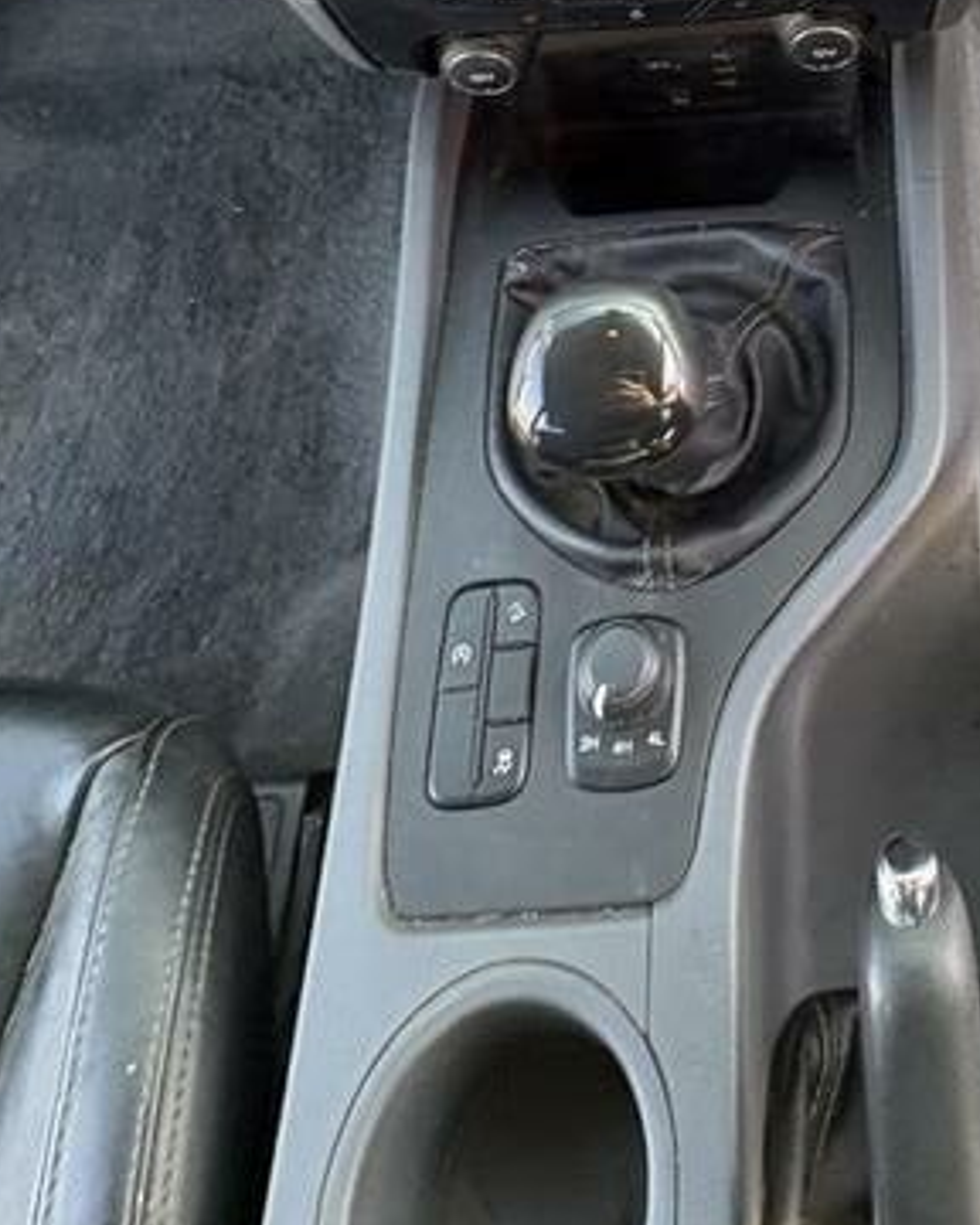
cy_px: -105
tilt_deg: -47.2
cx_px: 817
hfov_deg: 41.1
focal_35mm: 34
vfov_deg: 42.3
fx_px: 1233
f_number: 2.2
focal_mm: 2.22
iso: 160
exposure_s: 1/99
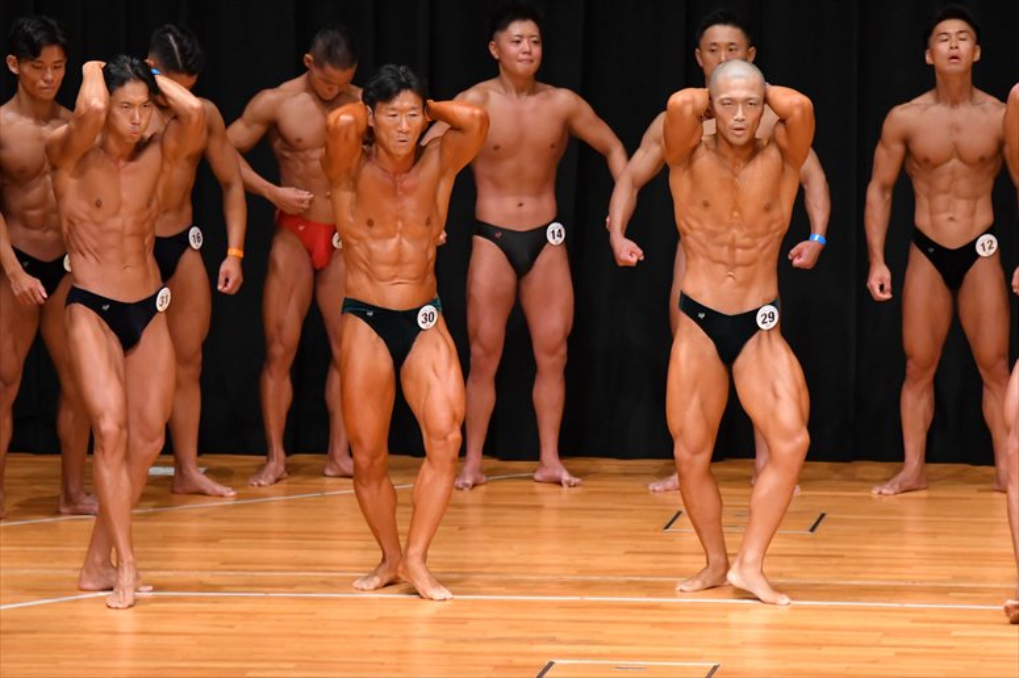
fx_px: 7639
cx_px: 510
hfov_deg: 7.6
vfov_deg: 5.1
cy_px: 339
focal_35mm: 270
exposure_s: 1/400
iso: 5000
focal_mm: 180
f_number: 5.6
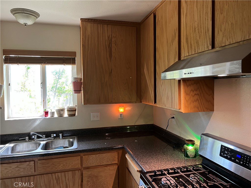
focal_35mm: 26
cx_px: 126
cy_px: 94
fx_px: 189
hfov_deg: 67.3
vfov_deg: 53.1
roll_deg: +1.5
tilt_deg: -2.1
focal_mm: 5.7
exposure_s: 1/60
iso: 200
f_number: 1.5
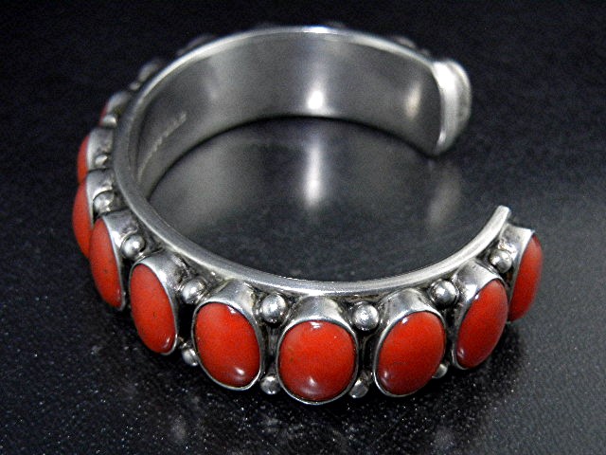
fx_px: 1190
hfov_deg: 28.6
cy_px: 228
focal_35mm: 68
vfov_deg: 21.6
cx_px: 303
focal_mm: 12.2
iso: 800
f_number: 8.2
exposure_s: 1/30
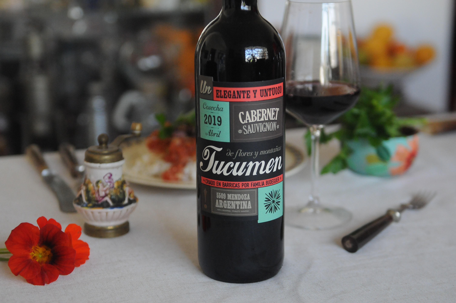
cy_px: 152
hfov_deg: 28.1
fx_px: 911
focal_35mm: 72
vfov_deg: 18.9
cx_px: 228
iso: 1600
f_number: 2.8
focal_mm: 48
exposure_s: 1/400
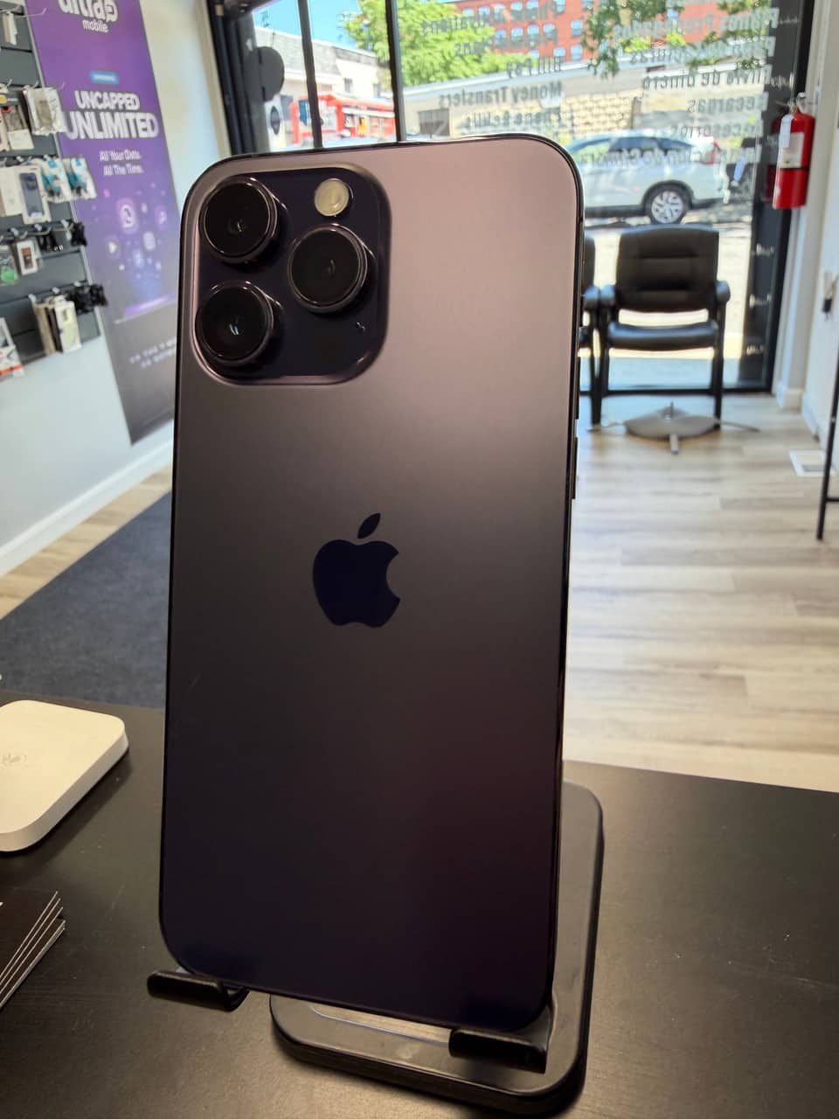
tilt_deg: -24.9
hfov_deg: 56.8
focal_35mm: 24
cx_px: 420
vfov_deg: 71.6
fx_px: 776
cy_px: 560
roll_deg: +4.7
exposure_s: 1/120
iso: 125
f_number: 2.2
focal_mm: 2.22
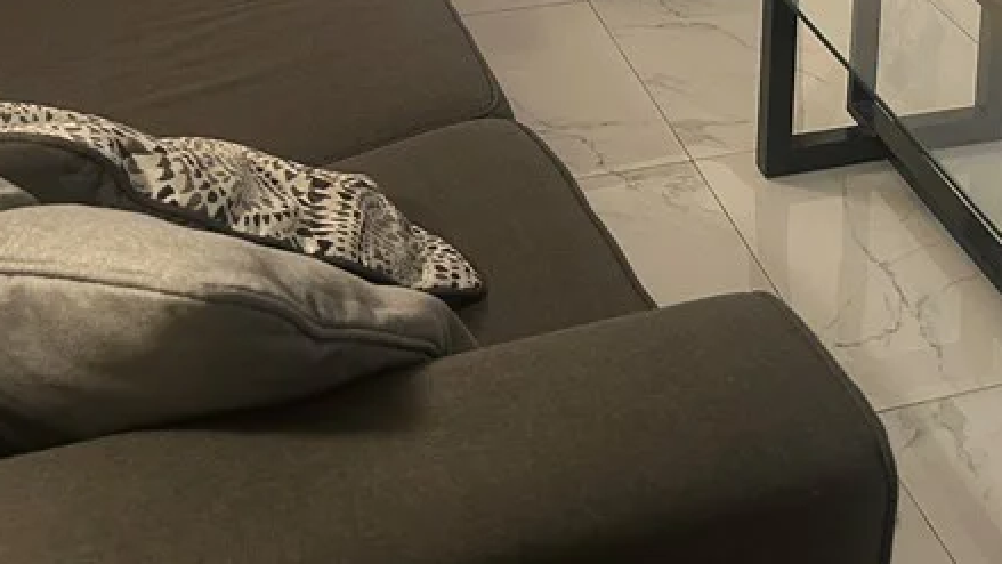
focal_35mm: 61
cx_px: 771
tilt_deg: -14.1
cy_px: -265
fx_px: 1621
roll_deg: -2.1
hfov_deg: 33.5
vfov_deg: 17.8
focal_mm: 6.86
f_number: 1.78
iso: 250
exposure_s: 1/60
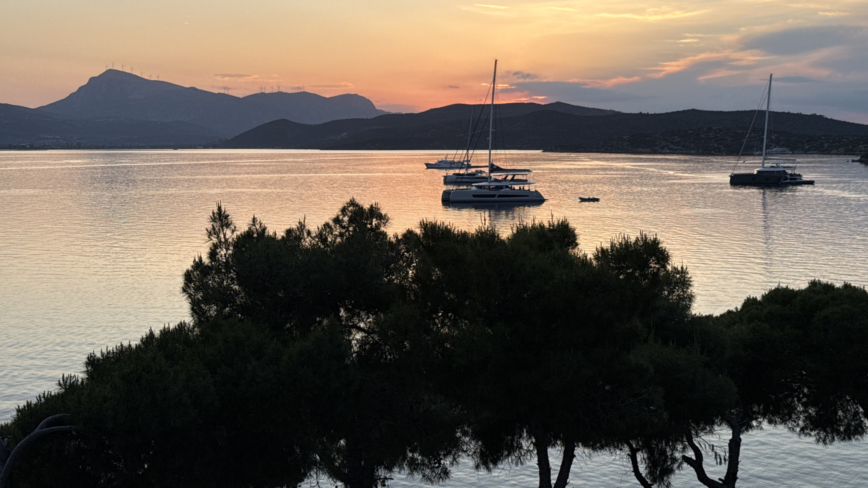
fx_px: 1220
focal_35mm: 53
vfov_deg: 22.5
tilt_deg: -1.1
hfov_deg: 39.2
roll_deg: -0.3
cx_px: 432
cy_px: 164
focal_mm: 6.76
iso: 64
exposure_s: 1/1754
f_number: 1.78
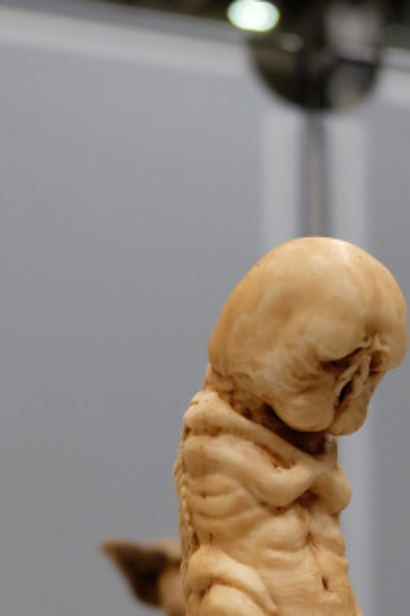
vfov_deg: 23.8
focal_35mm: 84
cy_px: 502
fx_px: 1436
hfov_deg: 16.1
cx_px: 317
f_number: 4
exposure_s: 1/125
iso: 2500
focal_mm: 22.2
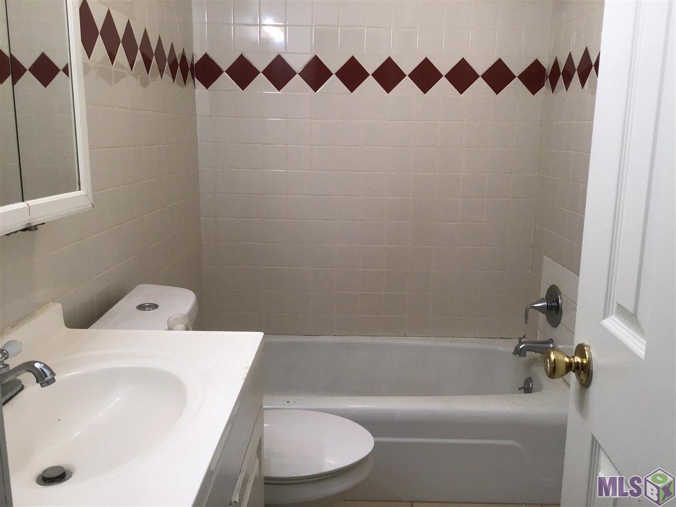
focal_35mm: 31
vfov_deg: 45.4
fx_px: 605
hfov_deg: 58.4
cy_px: 254
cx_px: 338
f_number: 2.4
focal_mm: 3.3
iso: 64
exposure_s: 1/30
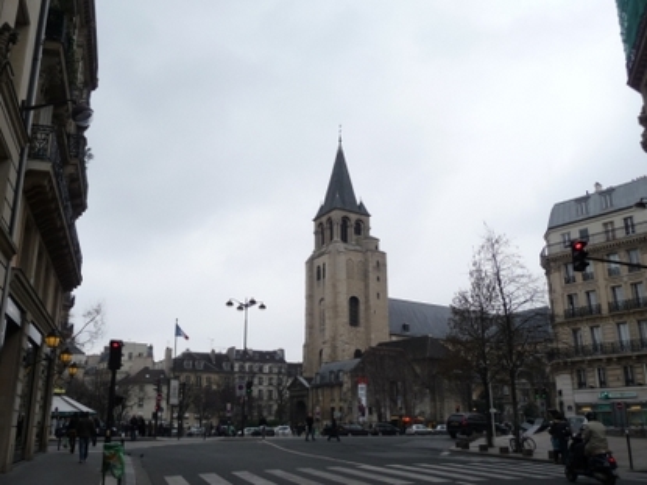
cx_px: 324
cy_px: 242
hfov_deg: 56.8
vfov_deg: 44.1
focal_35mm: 32
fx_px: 598
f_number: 3.5
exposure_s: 1/125
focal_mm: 5.3
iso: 100
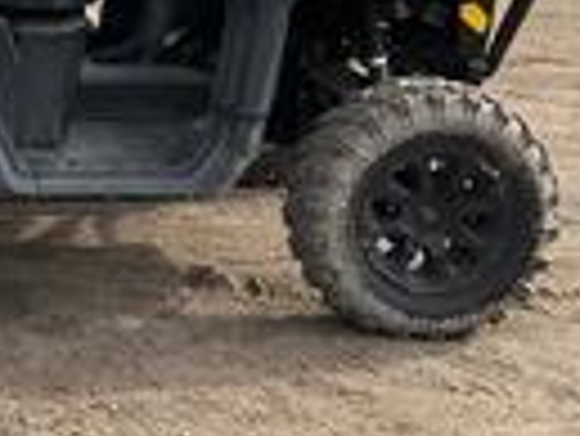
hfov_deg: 20.3
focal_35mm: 90
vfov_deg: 16.1
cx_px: -130
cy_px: -18
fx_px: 1509
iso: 25
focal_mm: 3
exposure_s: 1/929
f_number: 1.8
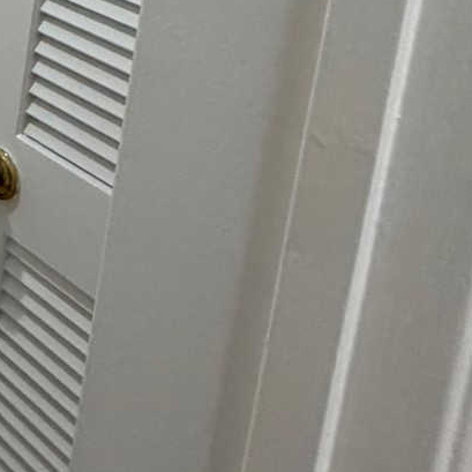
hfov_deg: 21.6
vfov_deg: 23.3
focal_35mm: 62
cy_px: -198
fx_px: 956
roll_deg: -4.8
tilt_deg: -5.9
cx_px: -292
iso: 250
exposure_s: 1/120
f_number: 2.2
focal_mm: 2.22
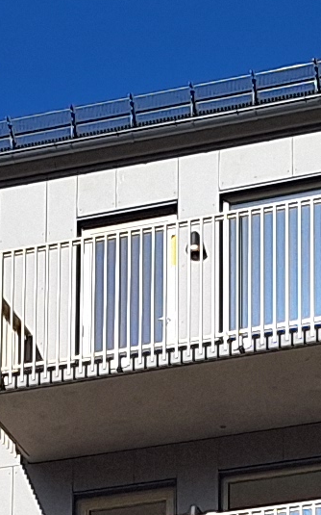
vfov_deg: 10.6
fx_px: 2606
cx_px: 59
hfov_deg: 7.0
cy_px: 919
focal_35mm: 186
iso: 40
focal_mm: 5.54
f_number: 1.8
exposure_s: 1/4329
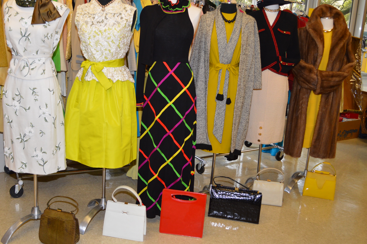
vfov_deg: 35.8
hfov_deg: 51.8
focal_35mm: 37
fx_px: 377
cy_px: 105
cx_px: 162
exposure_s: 1/60
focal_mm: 20
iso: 400
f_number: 4
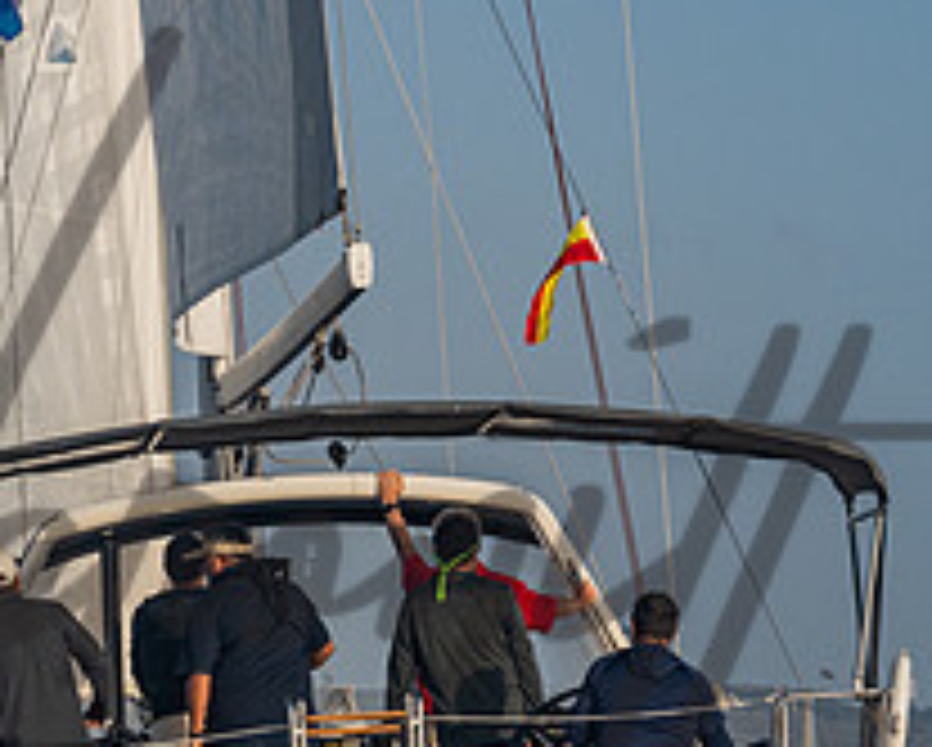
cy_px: 538
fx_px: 7620
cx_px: 225
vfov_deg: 5.6
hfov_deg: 7.0
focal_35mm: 276
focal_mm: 105
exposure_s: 1/1600
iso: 400
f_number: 6.3
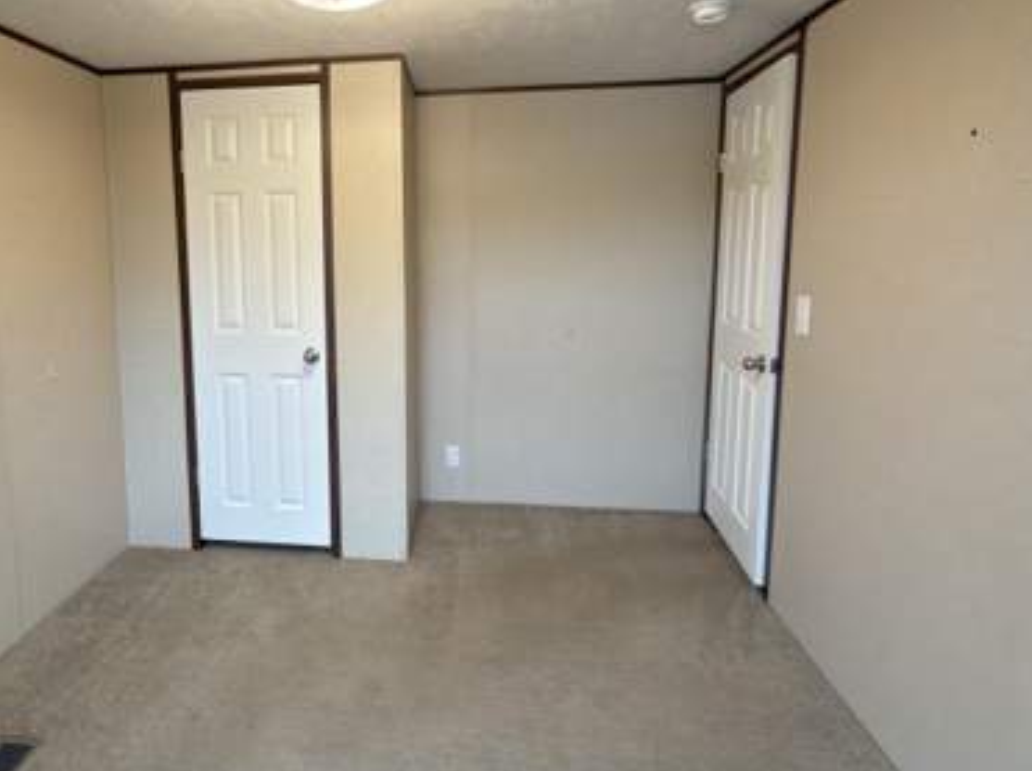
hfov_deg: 75.3
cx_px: 392
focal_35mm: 22
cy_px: 316
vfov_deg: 60.5
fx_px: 655
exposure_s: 1/30
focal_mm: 2.22
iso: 125
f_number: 2.2
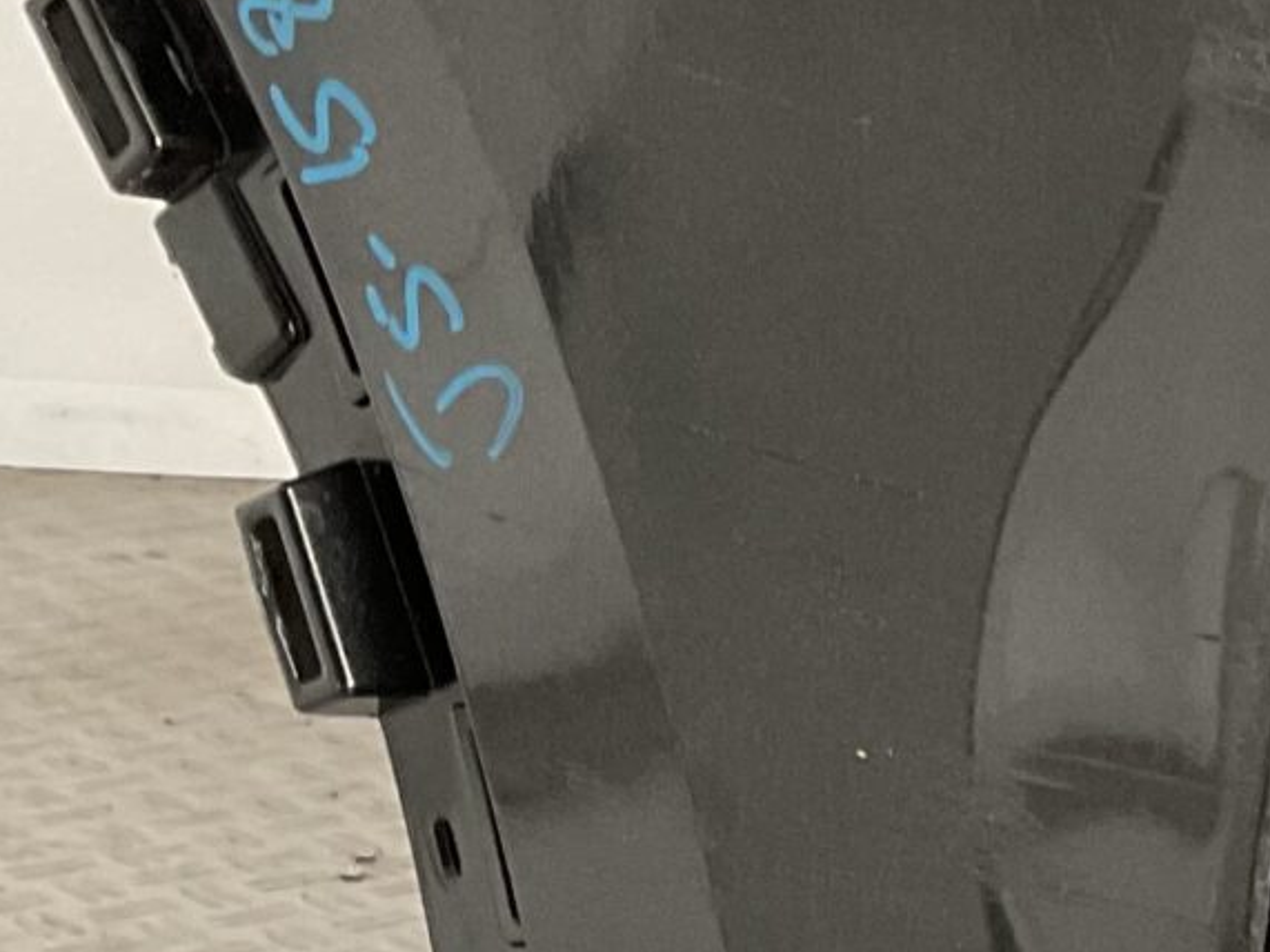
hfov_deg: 13.0
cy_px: 1008
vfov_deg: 11.3
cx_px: 2598
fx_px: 4768
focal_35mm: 130
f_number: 1.8
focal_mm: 3
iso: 40
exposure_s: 1/50
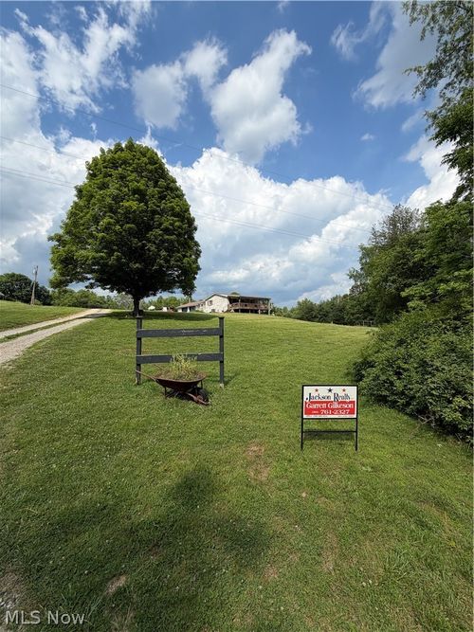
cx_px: 237
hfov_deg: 85.7
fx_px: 256
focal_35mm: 14
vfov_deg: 102.1
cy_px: 316
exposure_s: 1/1017
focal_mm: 2.22
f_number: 2.2
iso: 20
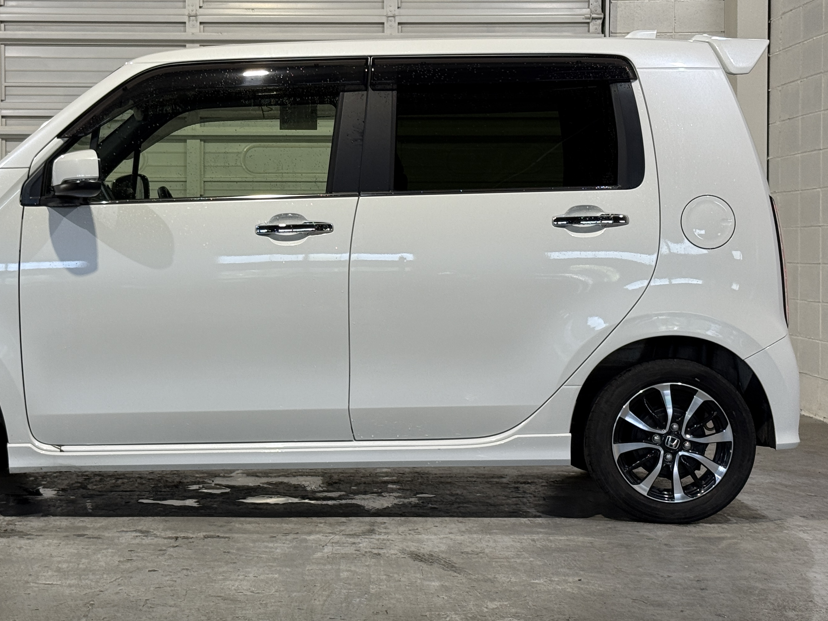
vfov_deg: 20.2
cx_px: 307
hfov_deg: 26.6
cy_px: 272
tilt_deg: -0.7
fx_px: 1746
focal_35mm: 73
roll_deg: -0.3
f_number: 1.78
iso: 64
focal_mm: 6.76
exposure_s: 1/60
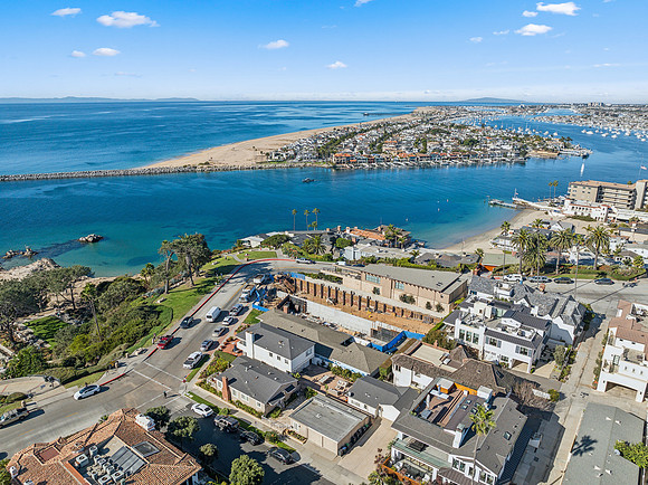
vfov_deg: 56.7
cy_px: 242
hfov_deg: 71.6
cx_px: 324
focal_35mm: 24
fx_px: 449
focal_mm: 12.3
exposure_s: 1/1600
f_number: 2.8
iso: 130
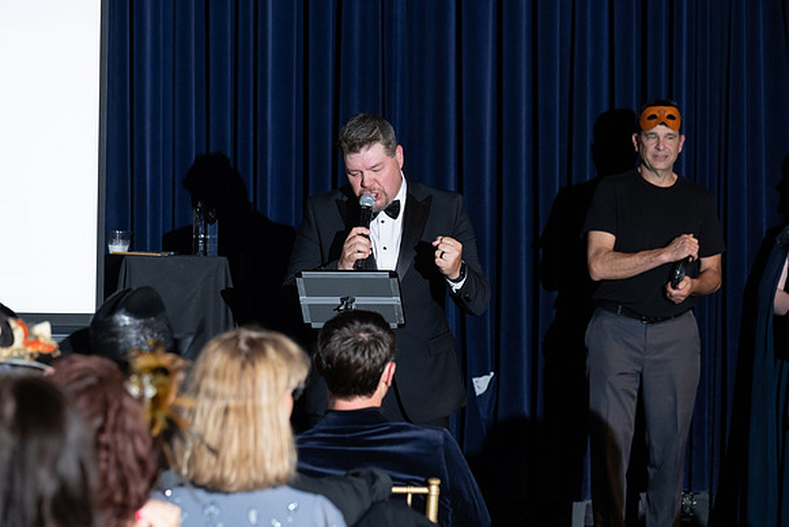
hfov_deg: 13.7
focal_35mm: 150
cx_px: 394
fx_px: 3288
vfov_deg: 9.2
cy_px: 264
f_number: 5
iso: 2500
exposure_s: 1/200
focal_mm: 150
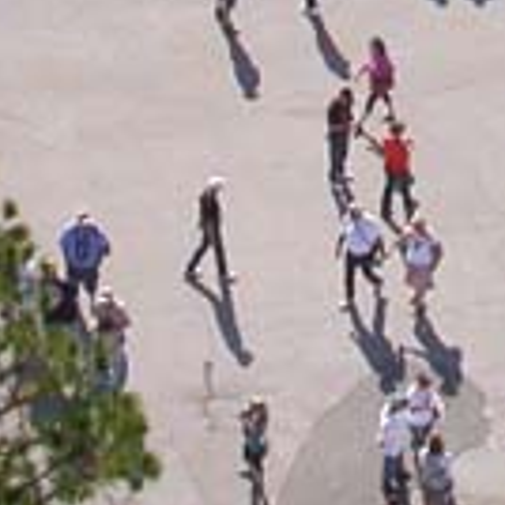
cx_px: 505
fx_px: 3301
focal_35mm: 200
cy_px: -528
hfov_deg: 8.7
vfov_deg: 8.3
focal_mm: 7.85
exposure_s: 1/276
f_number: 6.7
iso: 100
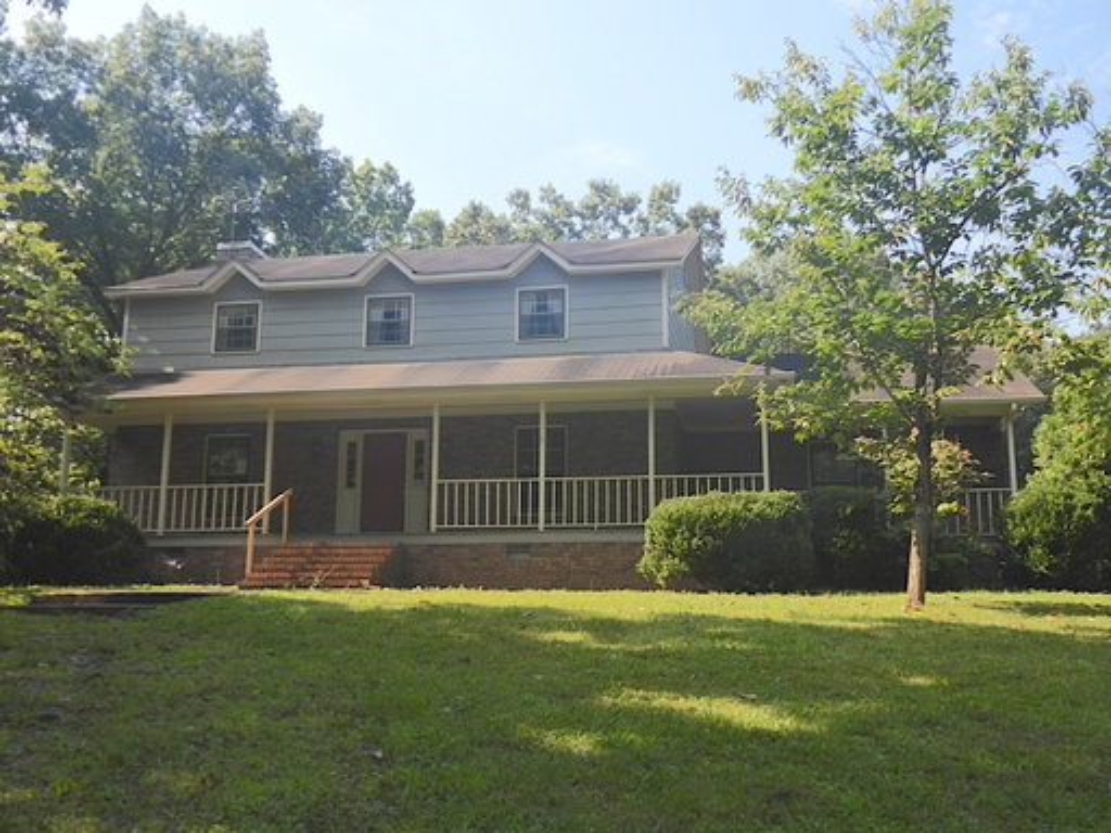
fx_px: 1123
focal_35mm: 35
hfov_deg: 52.6
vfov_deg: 40.7
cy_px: 416
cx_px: 556
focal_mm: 6.2
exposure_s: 1/640
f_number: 3.2
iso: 100
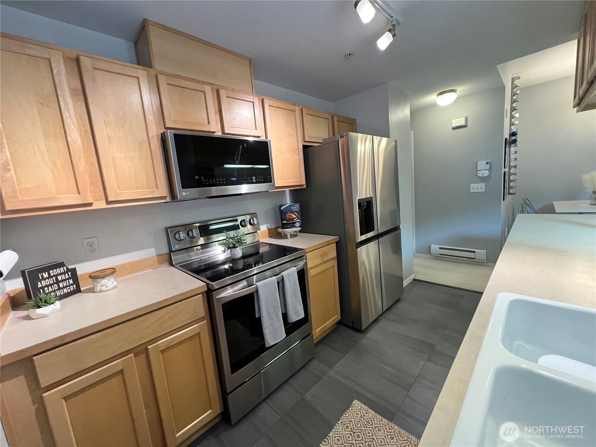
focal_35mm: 13
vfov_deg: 89.9
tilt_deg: -10.1
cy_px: 224
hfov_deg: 106.2
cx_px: 298
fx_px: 224
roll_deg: +4.6
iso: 400
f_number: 1.8
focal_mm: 1.57
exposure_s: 1/60
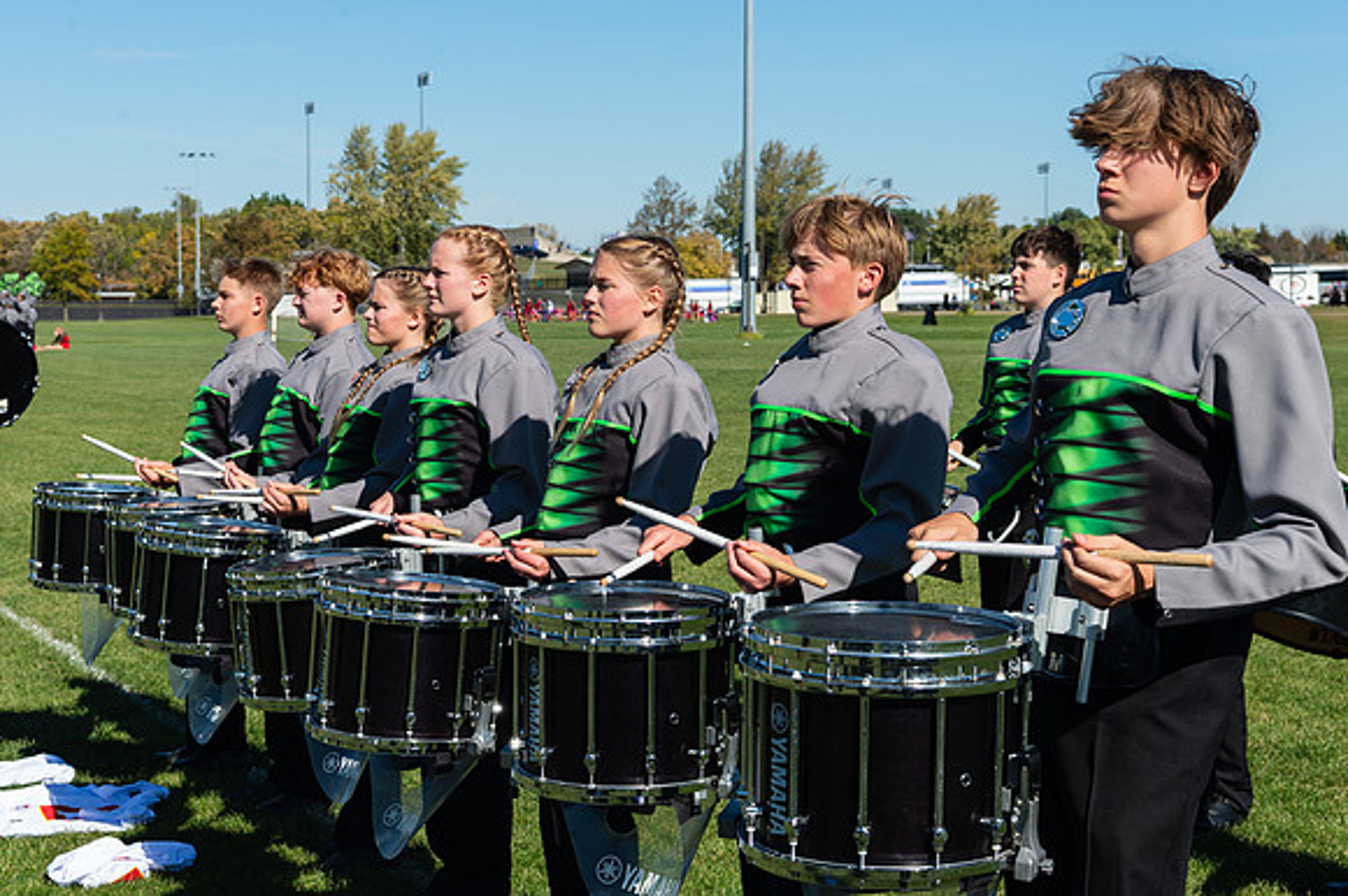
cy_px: 457
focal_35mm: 67
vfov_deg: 20.3
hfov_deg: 30.1
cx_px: 585
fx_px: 2504
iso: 320
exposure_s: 1/640
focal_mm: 58
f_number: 9
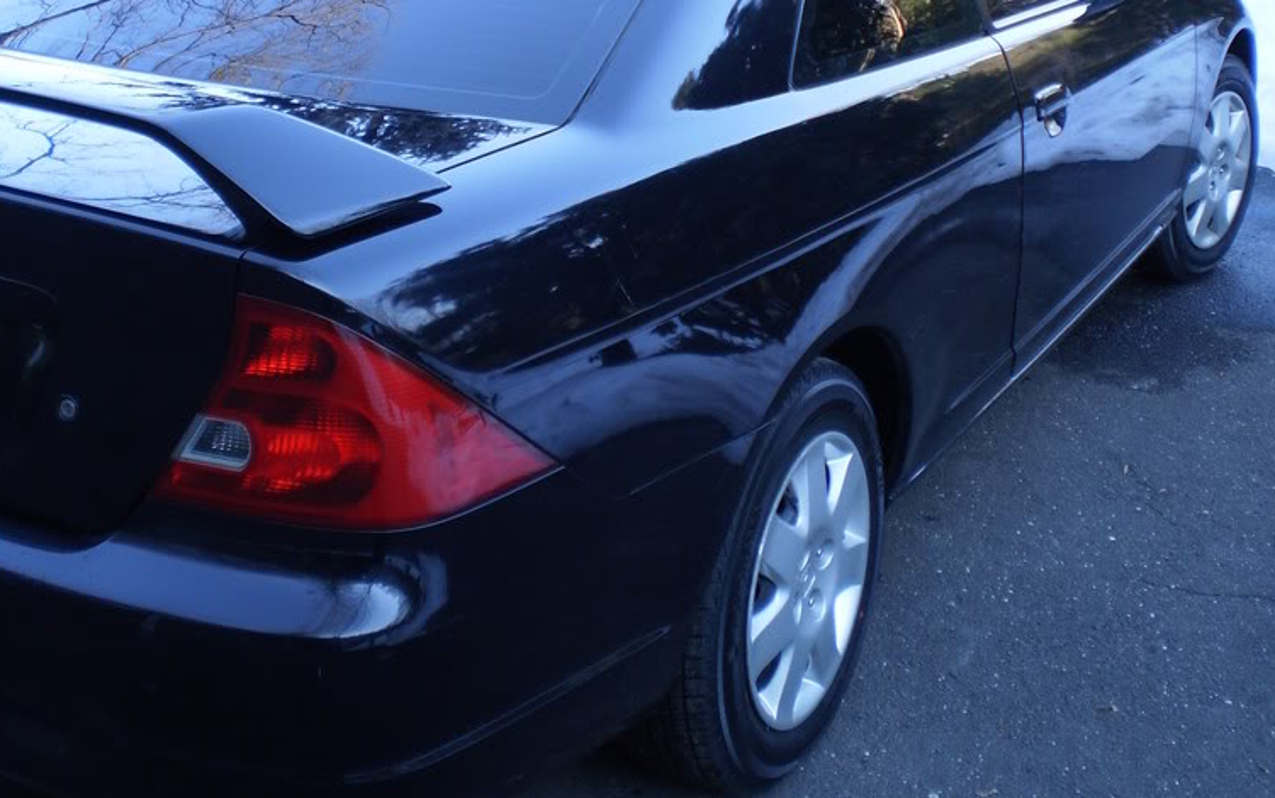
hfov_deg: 38.9
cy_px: 0
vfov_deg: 23.8
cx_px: 643
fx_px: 1808
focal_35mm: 52
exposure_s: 1/60
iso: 64
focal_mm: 6.3
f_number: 3.1
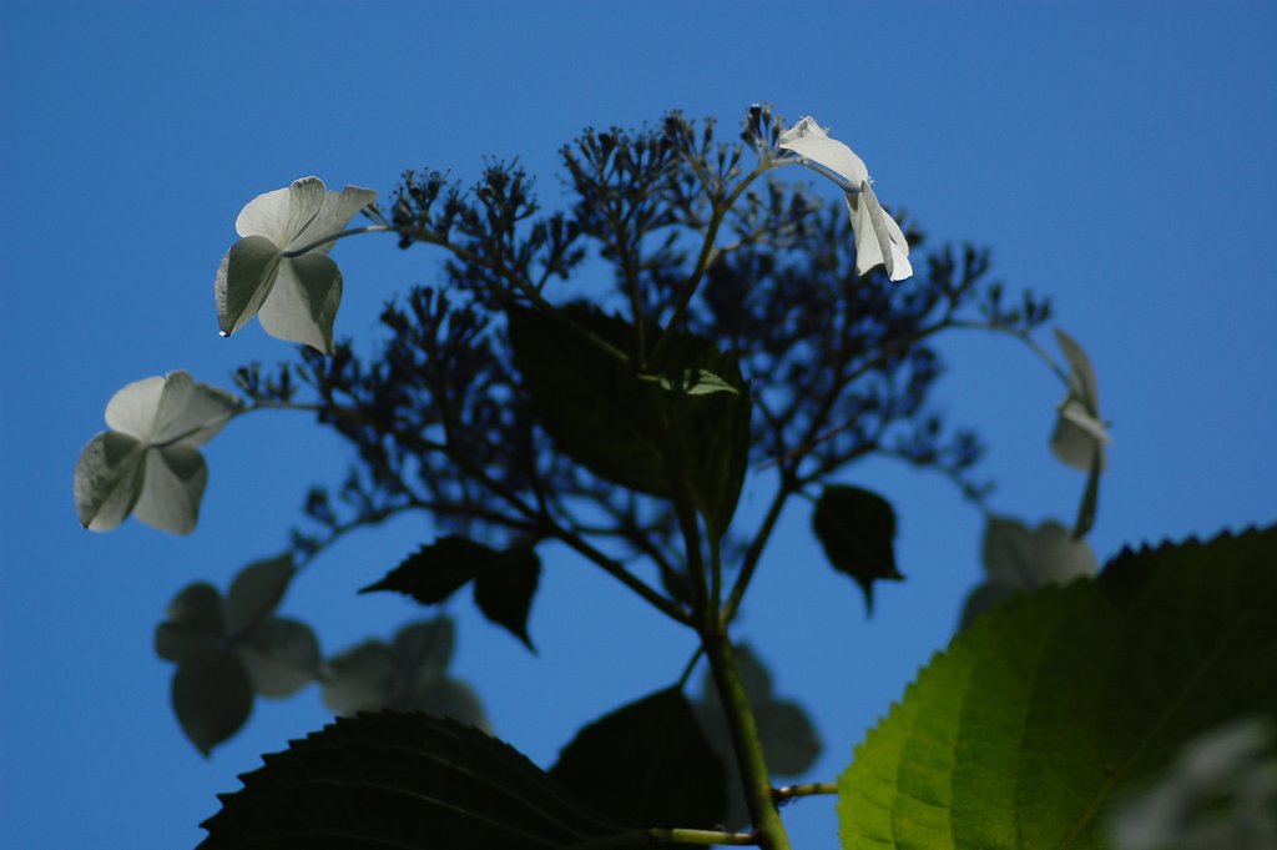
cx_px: 638
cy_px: 425
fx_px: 4785
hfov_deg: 15.2
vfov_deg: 10.1
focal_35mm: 135
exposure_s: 1/4000
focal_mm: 90
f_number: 3.2
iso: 200
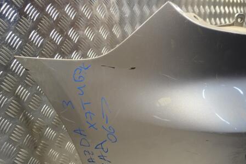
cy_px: 109
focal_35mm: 44
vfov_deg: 30.3
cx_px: 151
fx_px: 301
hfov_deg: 44.2
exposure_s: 1/30
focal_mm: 22
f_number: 4
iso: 110
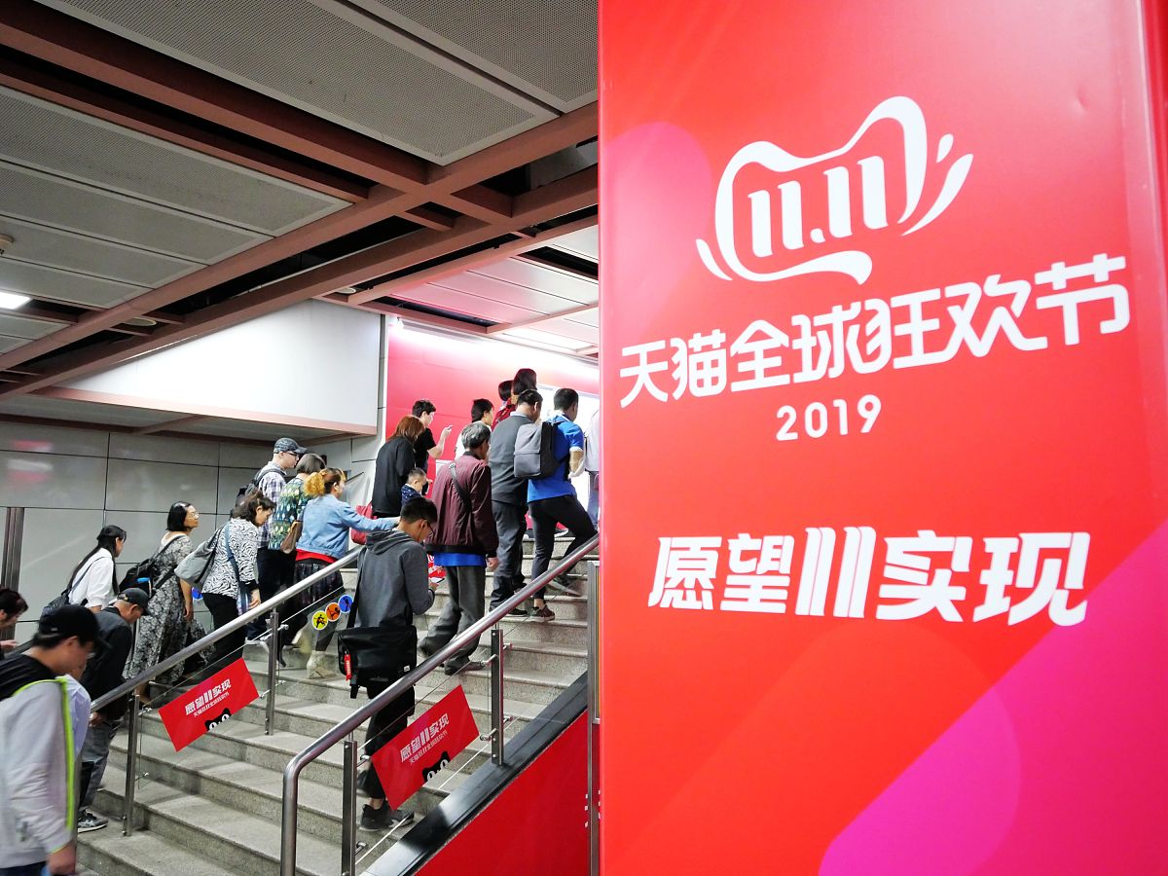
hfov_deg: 63.4
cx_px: 584
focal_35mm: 28
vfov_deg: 49.7
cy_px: 438
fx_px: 945
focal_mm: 14
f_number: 4
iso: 2500
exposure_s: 1/60
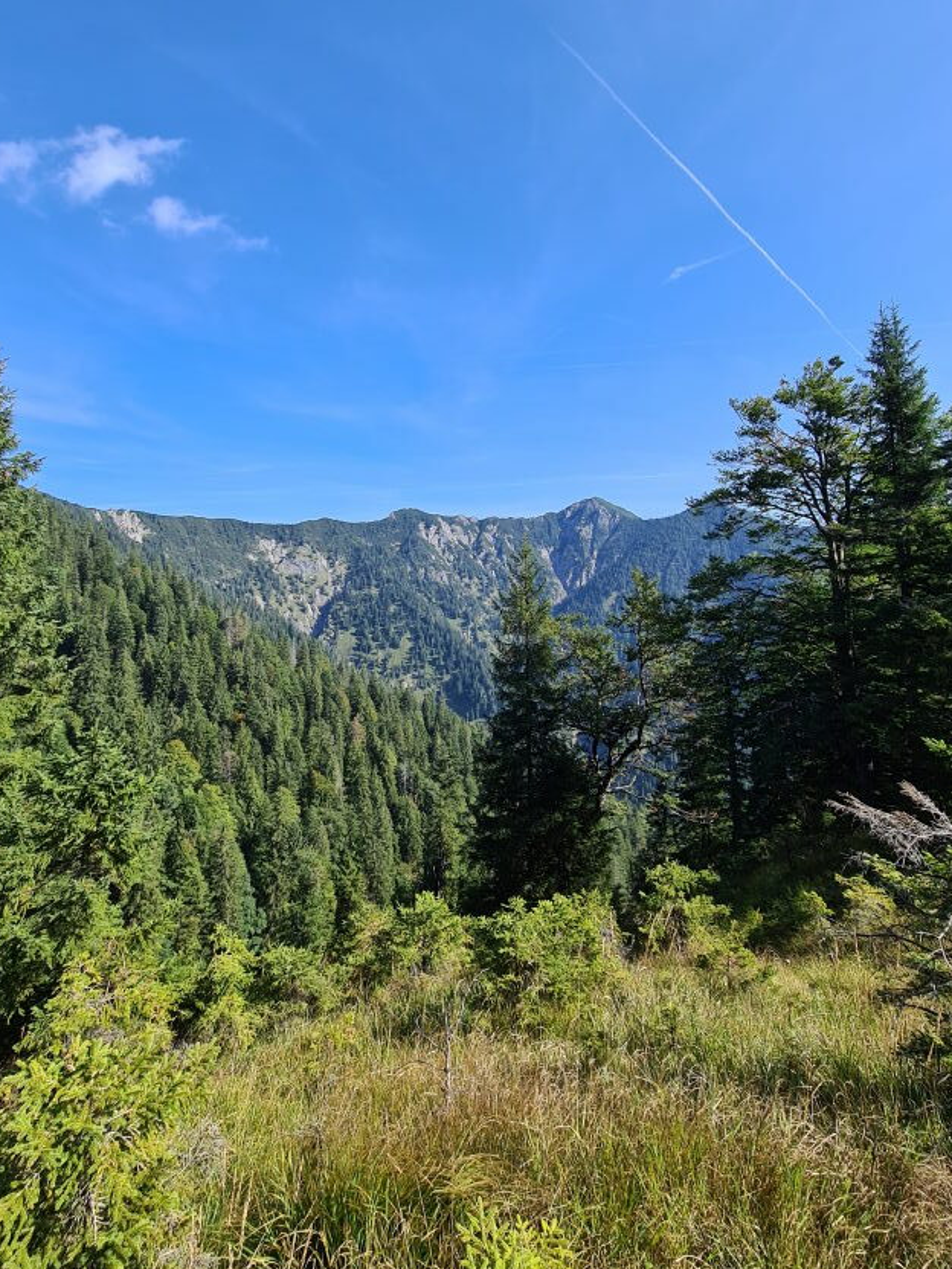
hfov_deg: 78.0
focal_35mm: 16
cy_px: 532
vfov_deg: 93.7
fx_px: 587
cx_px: 450
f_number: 2.2
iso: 64
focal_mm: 2.2
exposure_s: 1/1224
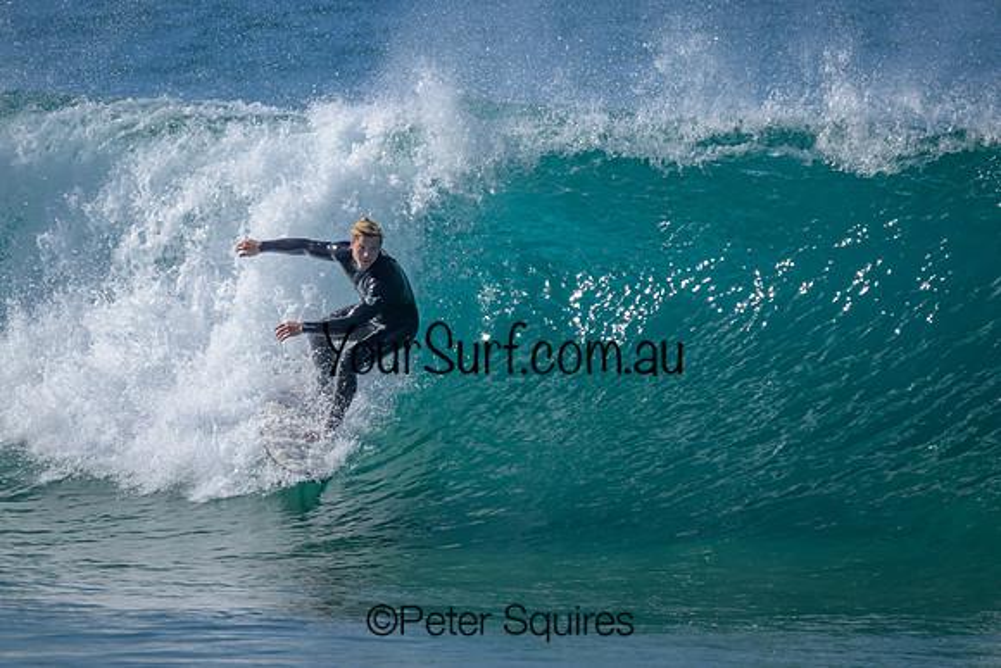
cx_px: 447
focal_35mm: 1099
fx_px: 30554
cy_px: 240
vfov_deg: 1.3
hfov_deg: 1.9
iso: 320
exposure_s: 1/2000
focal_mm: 800
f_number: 6.3
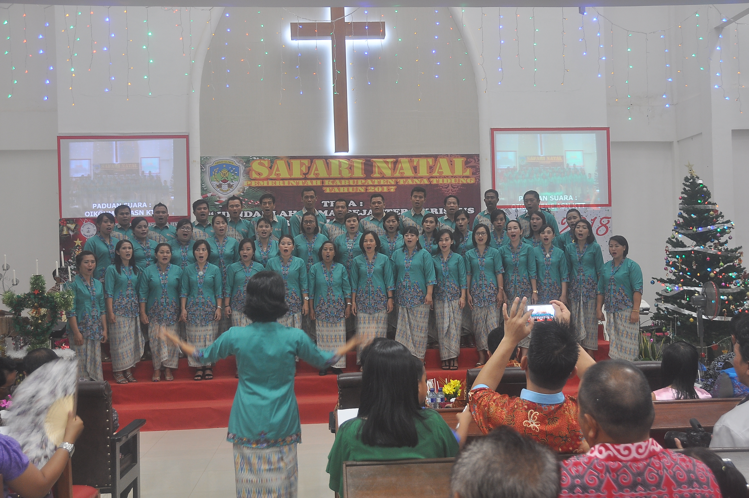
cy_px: 249
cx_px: 374
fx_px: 810
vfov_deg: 34.1
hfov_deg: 49.6
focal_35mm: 39
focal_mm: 26
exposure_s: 1/15
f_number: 4.5
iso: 400
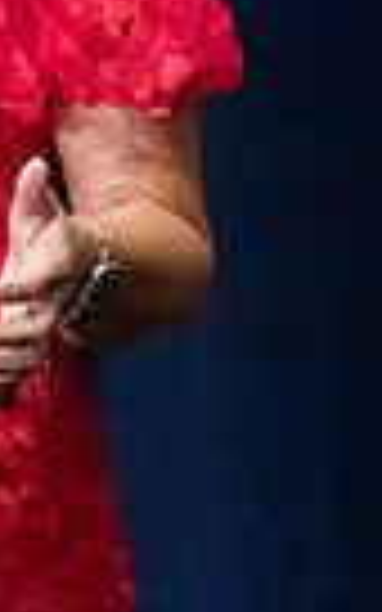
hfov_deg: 1.4
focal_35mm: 969
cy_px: 12
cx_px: -791
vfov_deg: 2.2
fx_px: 16141
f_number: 5.6
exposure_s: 1/500
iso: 16000
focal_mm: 200
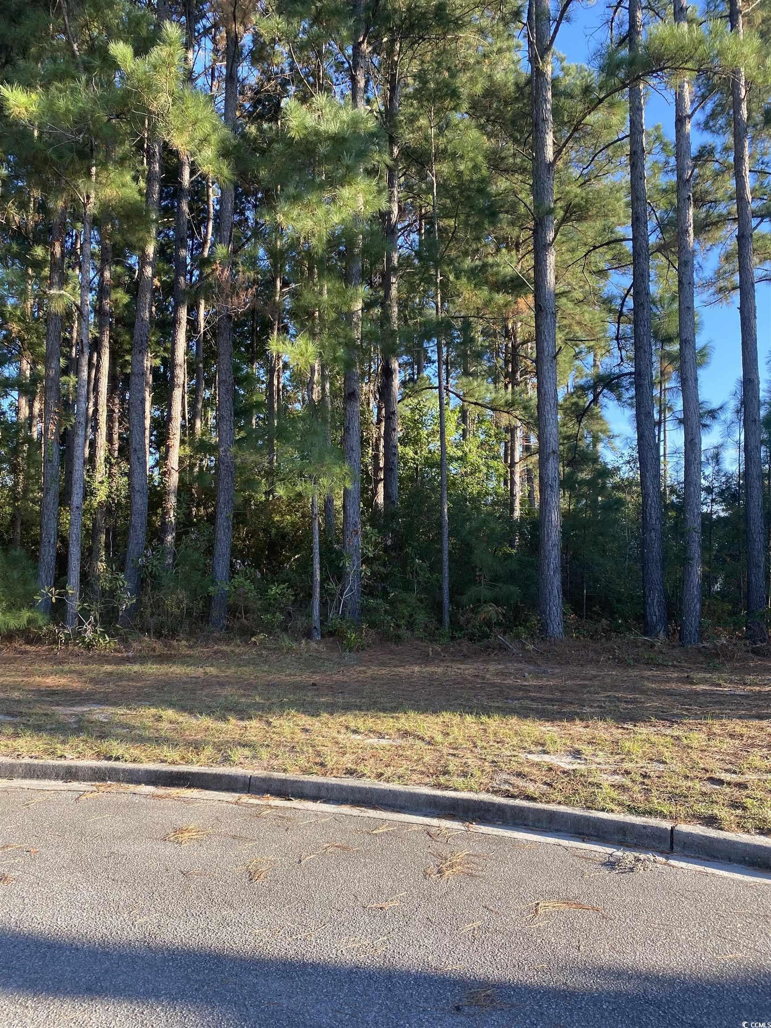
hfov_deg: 53.1
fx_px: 772
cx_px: 386
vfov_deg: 67.3
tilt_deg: +8.7
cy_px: 514
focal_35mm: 26
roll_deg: -1.2
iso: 32
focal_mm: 4.25
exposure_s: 1/326
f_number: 1.8
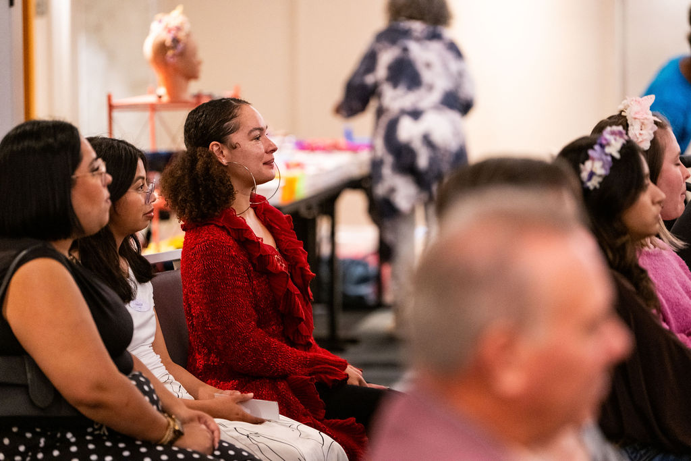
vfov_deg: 8.6
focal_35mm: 160
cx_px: 346
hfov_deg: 12.8
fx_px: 3071
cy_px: 230
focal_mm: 160
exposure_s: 1/100
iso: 2500
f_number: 2.8
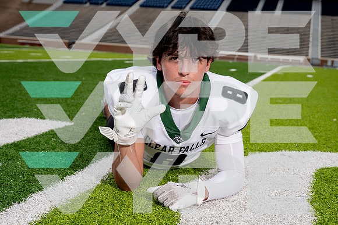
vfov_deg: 26.8
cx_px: 169
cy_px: 112
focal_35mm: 50
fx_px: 474
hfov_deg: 39.3
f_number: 5.6
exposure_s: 1/800
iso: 100
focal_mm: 48
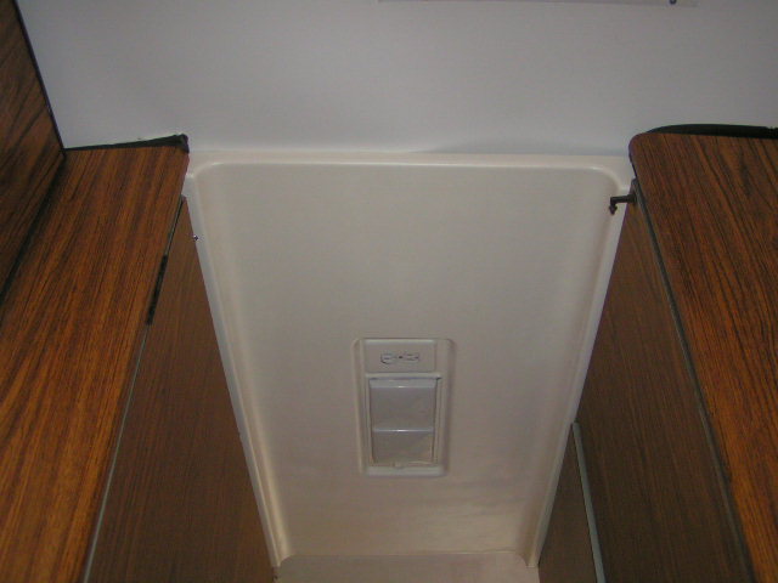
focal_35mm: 38
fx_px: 854
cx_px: 389
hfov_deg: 49.0
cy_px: 292
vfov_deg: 37.7
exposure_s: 1/40
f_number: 2.8
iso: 200
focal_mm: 5.8
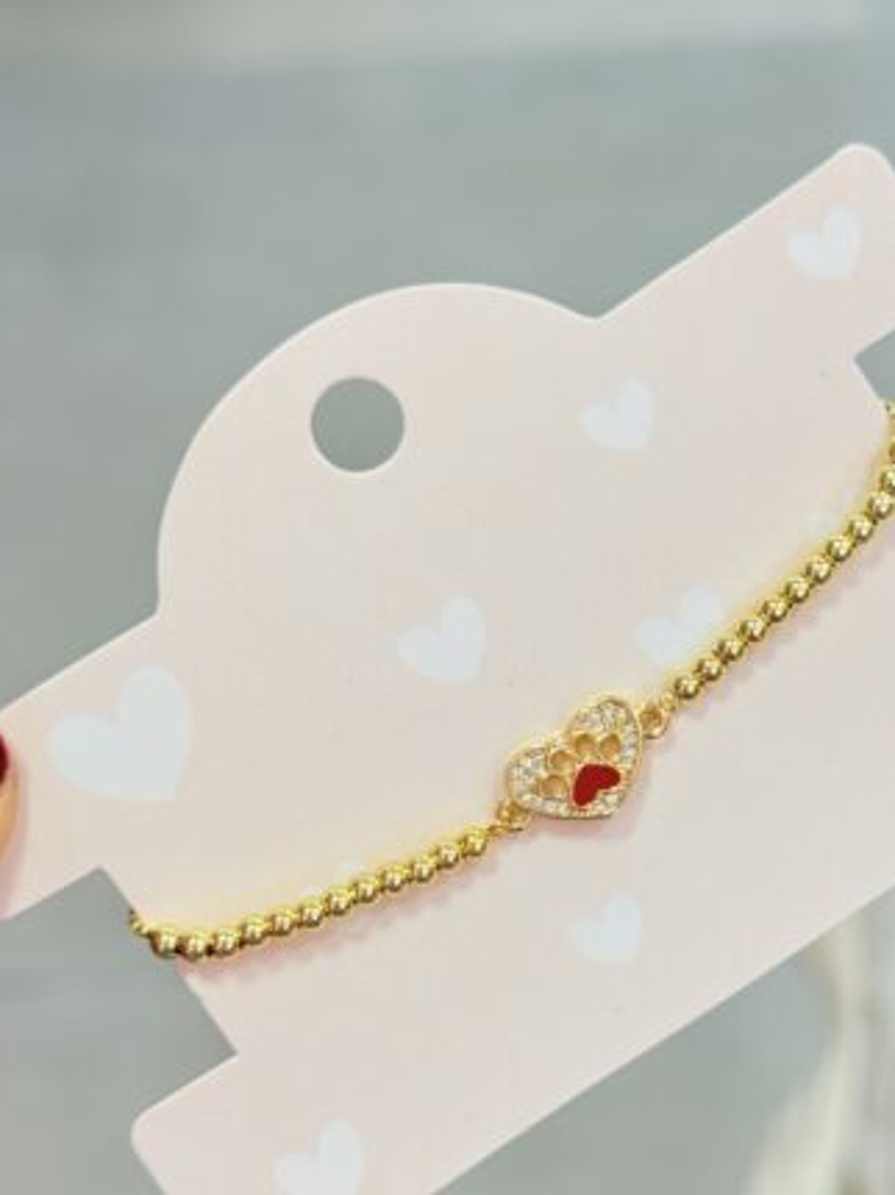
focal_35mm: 64
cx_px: 573
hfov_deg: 22.8
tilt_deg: -56.3
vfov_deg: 30.2
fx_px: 2208
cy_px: 749
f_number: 1.78
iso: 64
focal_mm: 6.76
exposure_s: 1/60
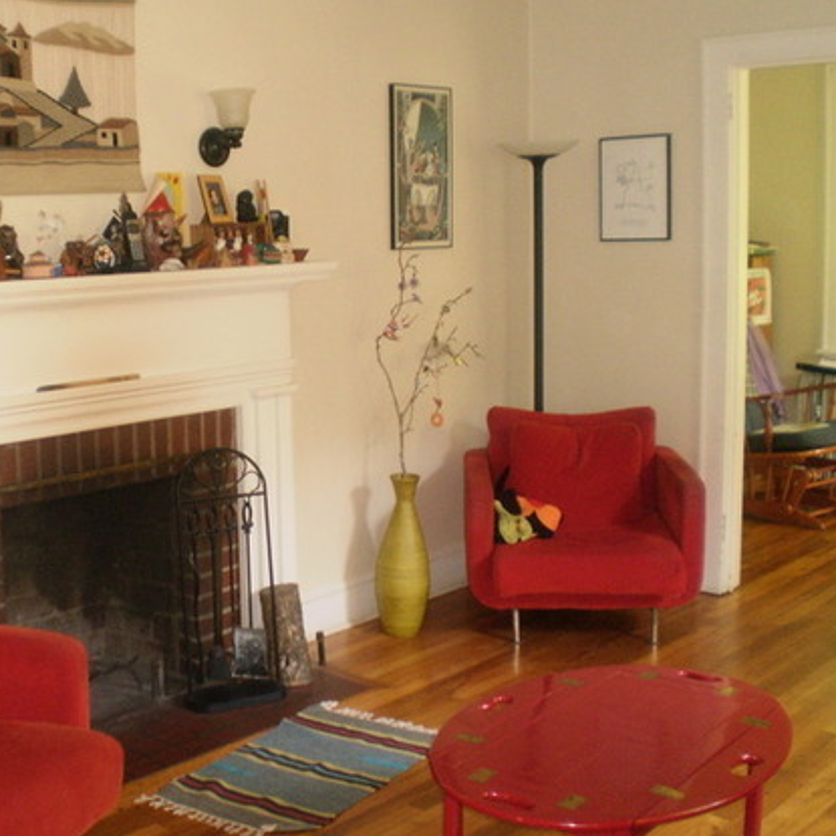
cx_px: 238
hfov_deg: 36.2
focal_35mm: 46
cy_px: 437
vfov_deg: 36.8
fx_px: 1257
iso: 250
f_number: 3.1
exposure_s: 1/30
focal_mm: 6.3
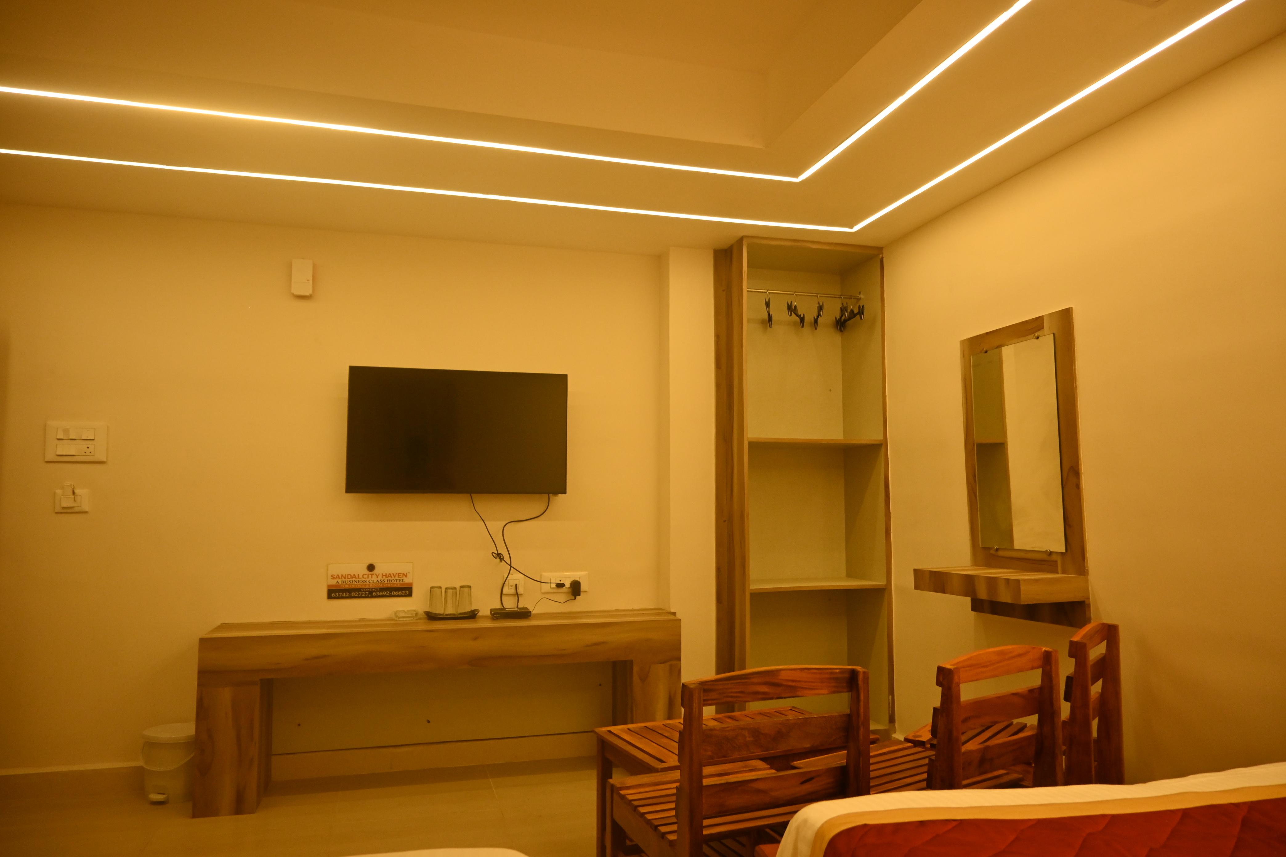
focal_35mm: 24
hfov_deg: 73.7
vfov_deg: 53.1
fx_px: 857
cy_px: 428
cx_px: 643
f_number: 4
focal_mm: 16
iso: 640
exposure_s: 1/100
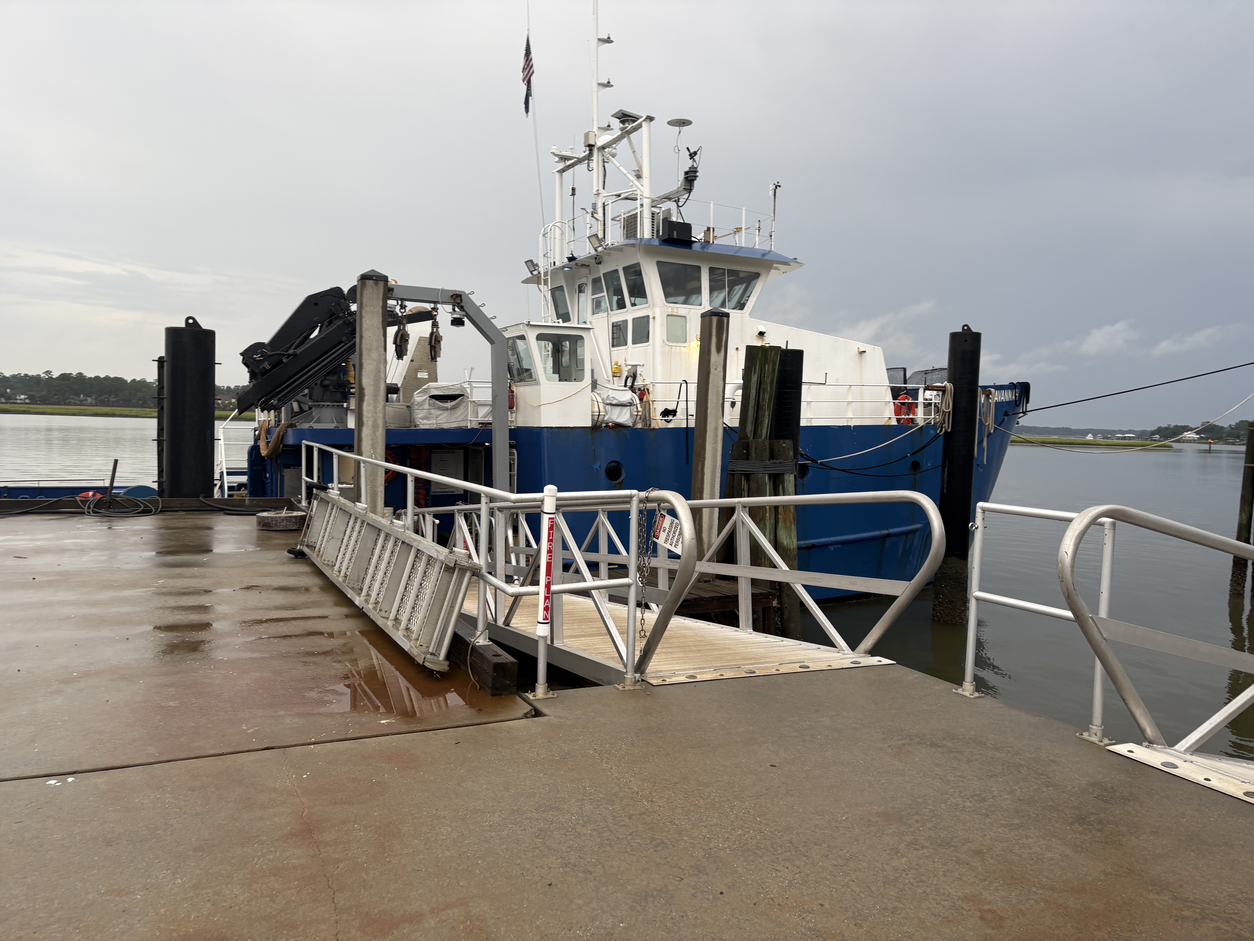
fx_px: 942
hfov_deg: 67.3
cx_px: 627
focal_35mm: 26
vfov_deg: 53.1
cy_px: 470
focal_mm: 5.96
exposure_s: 1/121
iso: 40
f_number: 1.6
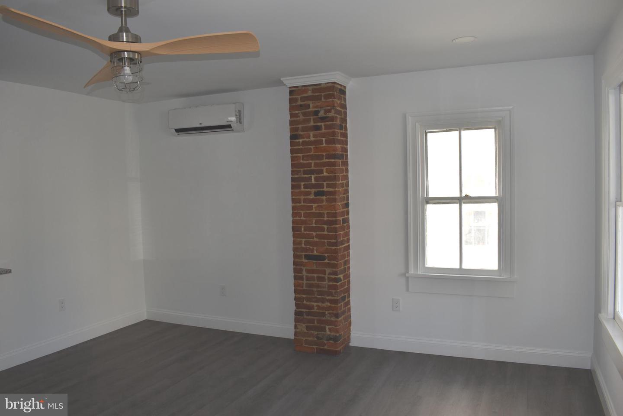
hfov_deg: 67.4
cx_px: 312
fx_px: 467
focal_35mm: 27
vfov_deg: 47.9
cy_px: 208
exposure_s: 1/125
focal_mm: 18
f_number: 5.6
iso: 180
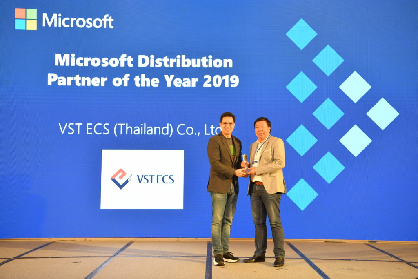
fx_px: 557
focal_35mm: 48
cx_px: 209
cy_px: 140
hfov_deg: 41.1
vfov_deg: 28.1
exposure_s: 1/100
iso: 1000
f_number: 4
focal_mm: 48
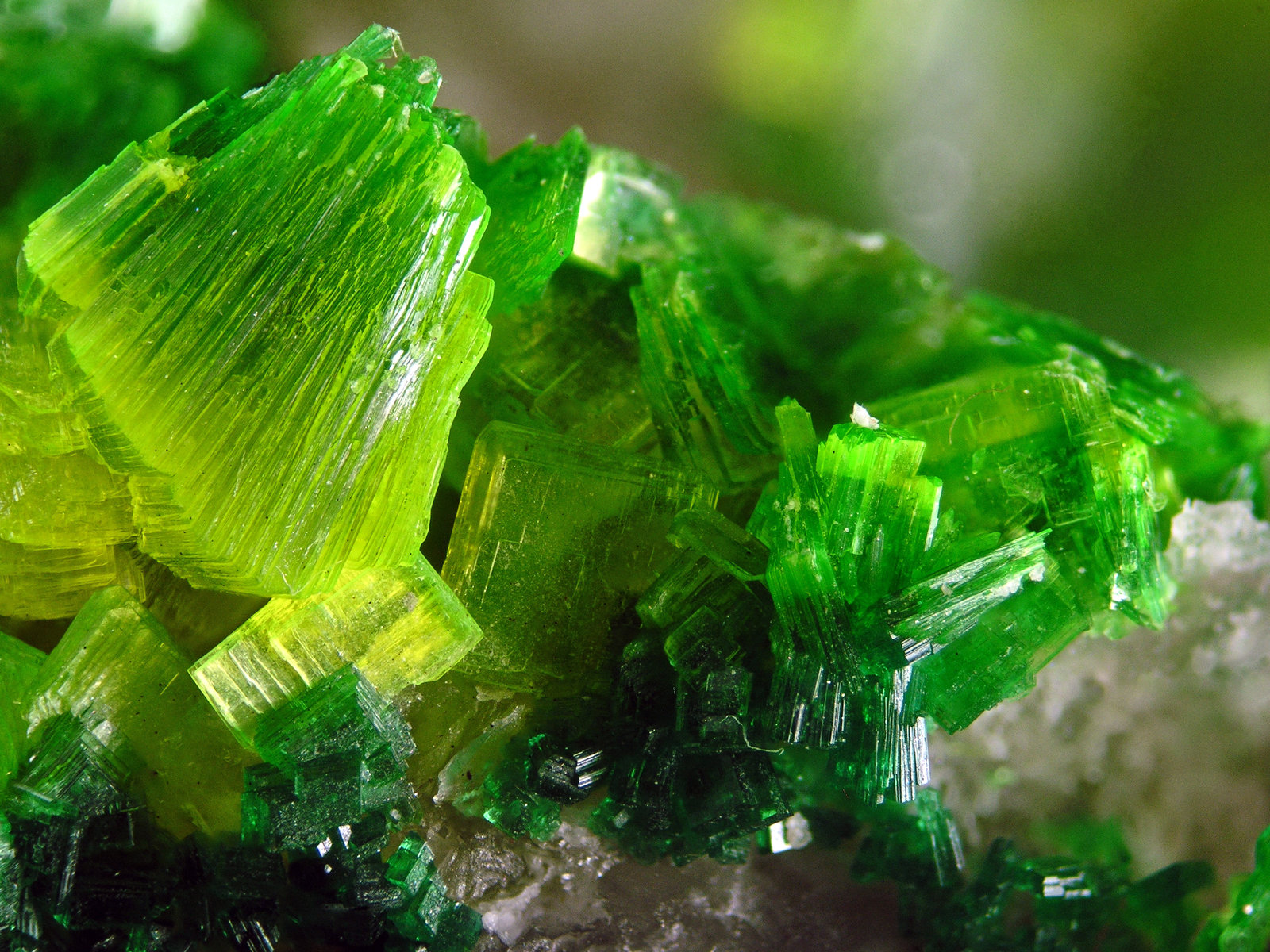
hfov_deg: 39.7
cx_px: 635
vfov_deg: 30.3
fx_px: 1761
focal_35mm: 48
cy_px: 476
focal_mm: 12.3
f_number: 3.5
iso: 100
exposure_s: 1/8
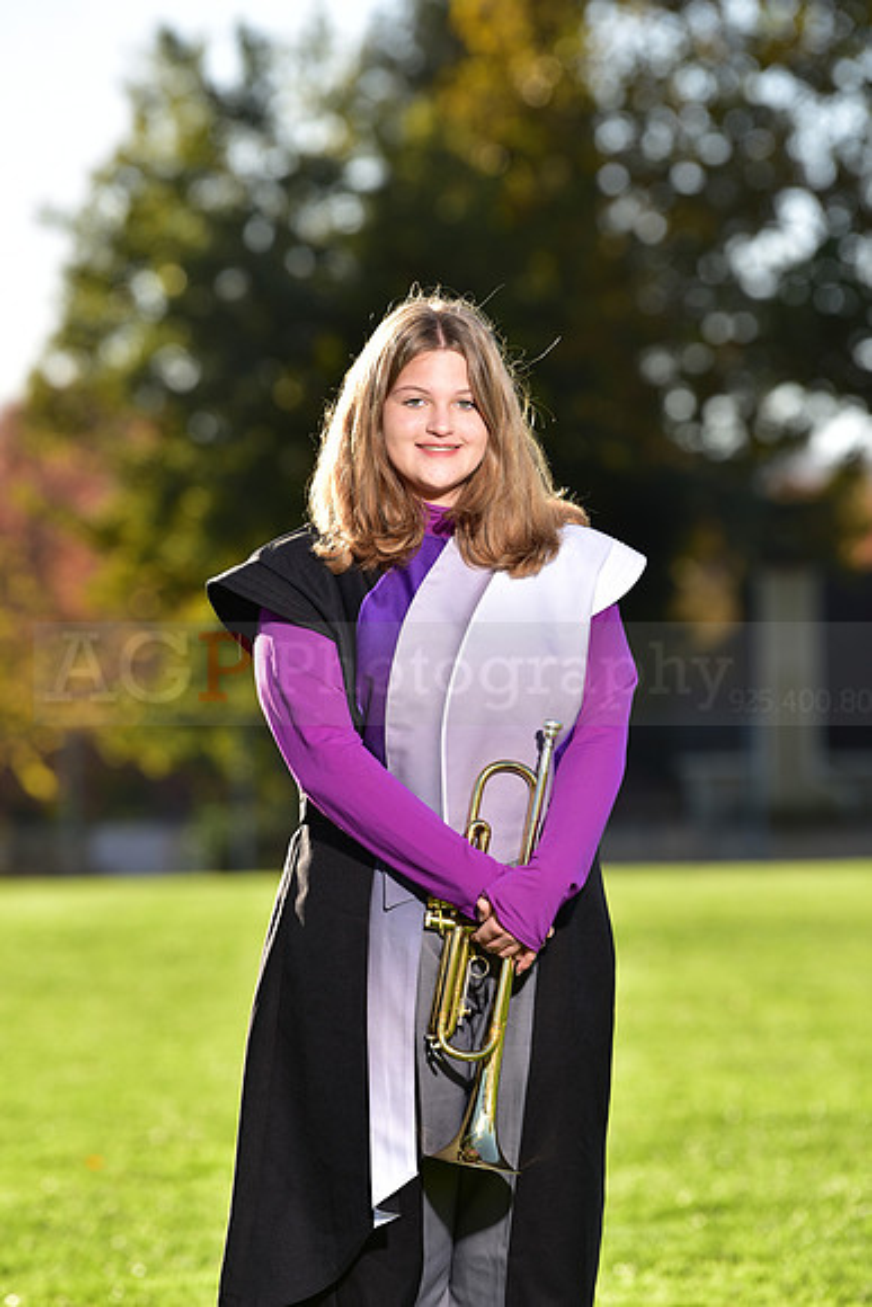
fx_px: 7262
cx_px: 436
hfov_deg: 6.9
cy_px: 654
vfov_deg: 10.3
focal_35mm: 200
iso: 80
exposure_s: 1/250
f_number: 5
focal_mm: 200
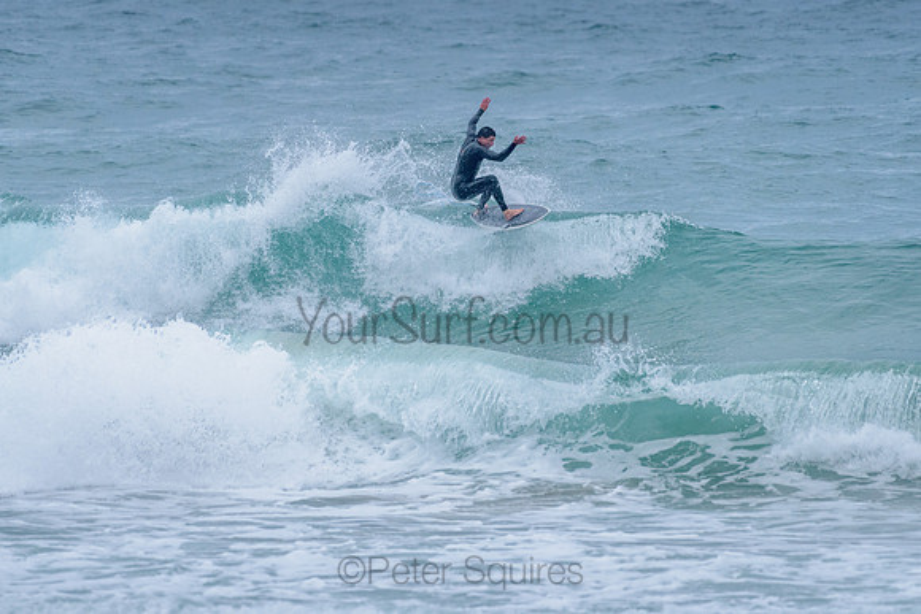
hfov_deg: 3.4
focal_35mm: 613
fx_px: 15680
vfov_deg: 2.2
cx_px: 462
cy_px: 239
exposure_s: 1/2000
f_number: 5.6
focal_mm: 500
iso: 1800
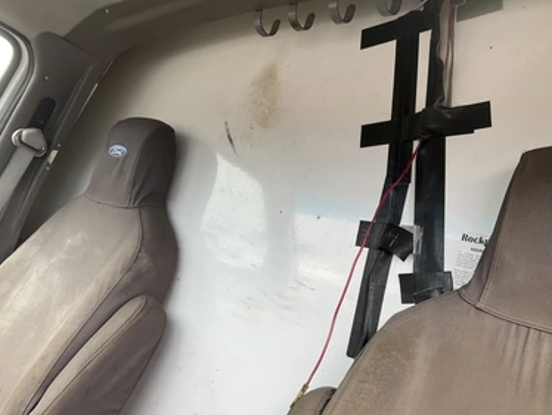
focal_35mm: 31
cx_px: 263
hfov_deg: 58.3
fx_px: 495
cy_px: 195
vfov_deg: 45.5
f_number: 1.8
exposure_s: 1/122
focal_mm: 3
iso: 25
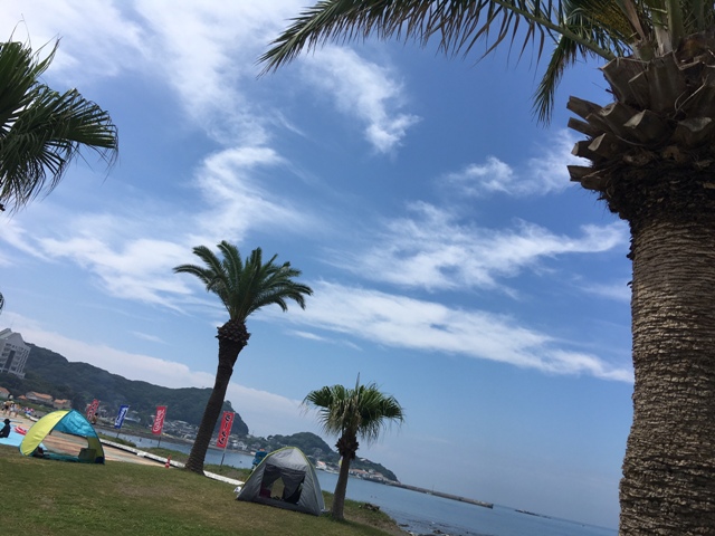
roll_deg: -12.0
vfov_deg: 48.2
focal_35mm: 29
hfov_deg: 61.7
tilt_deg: +17.8
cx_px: 358
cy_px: 268
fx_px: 599
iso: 25
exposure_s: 1/2331
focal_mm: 4.15
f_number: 2.2
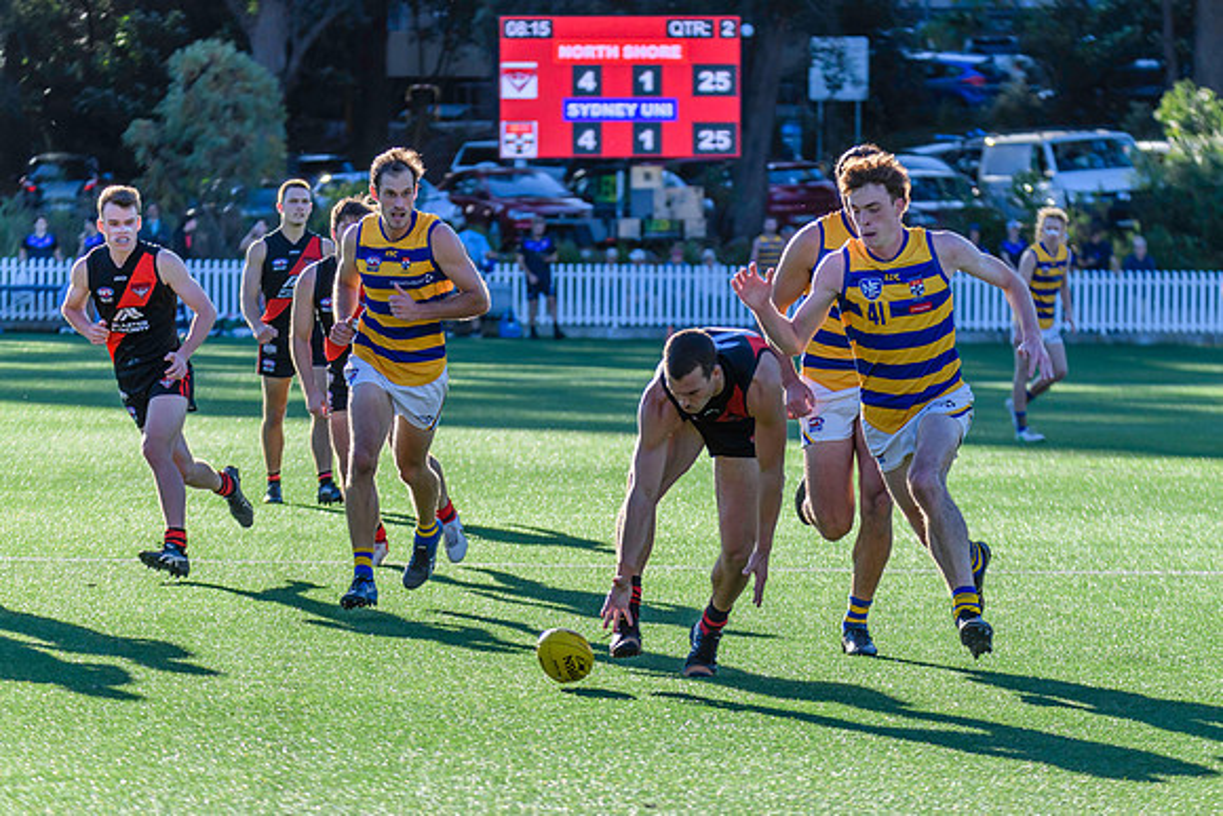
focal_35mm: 243
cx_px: 655
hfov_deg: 8.5
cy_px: 465
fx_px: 8247
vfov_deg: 5.7
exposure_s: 1/2000
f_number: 5.6
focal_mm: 190
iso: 800
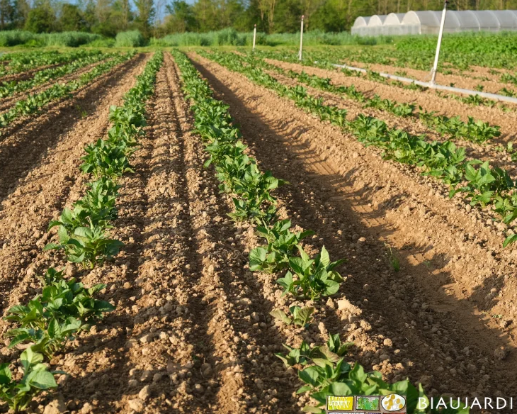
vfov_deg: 24.2
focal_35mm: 63
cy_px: 214
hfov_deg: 29.9
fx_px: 964
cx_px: 181
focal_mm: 32.9
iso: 160
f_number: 5.6
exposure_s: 1/170
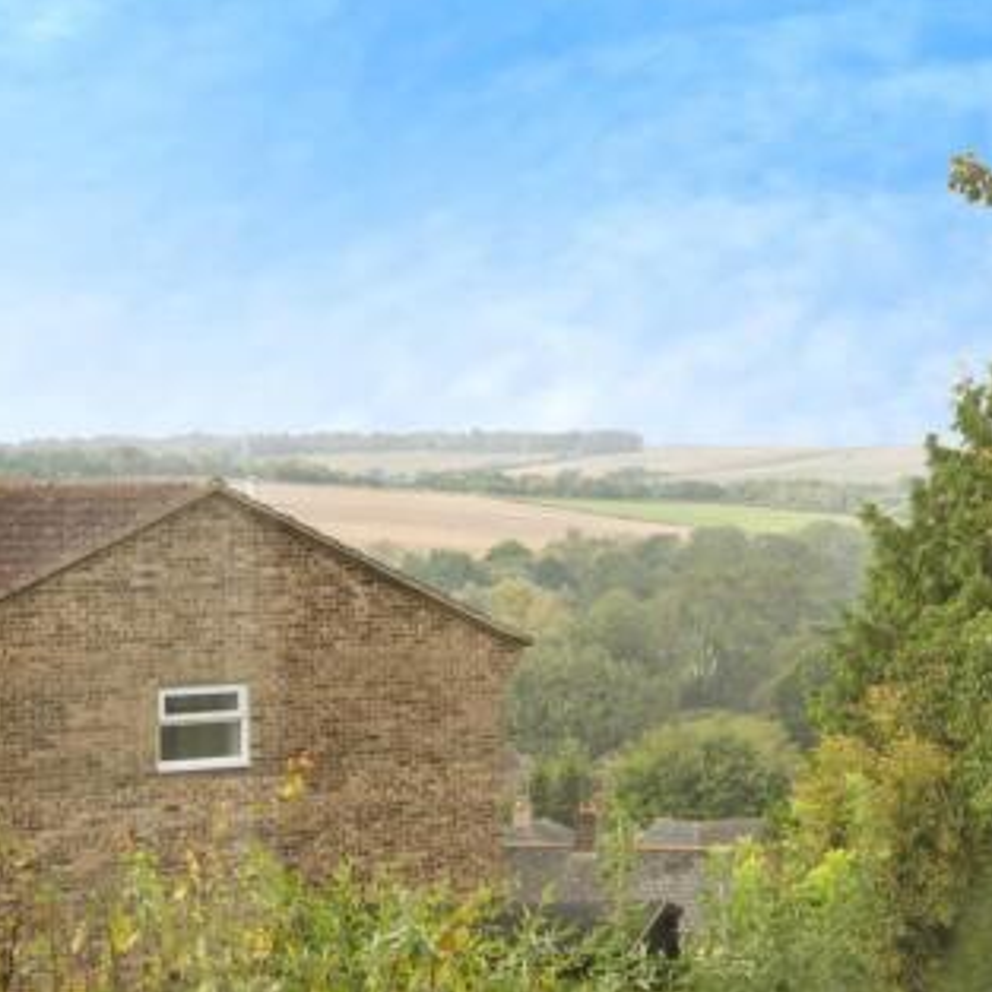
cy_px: 493
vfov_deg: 13.5
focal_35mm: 129
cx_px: 688
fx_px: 4182
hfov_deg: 13.5
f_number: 16
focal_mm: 100
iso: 400
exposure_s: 1/100
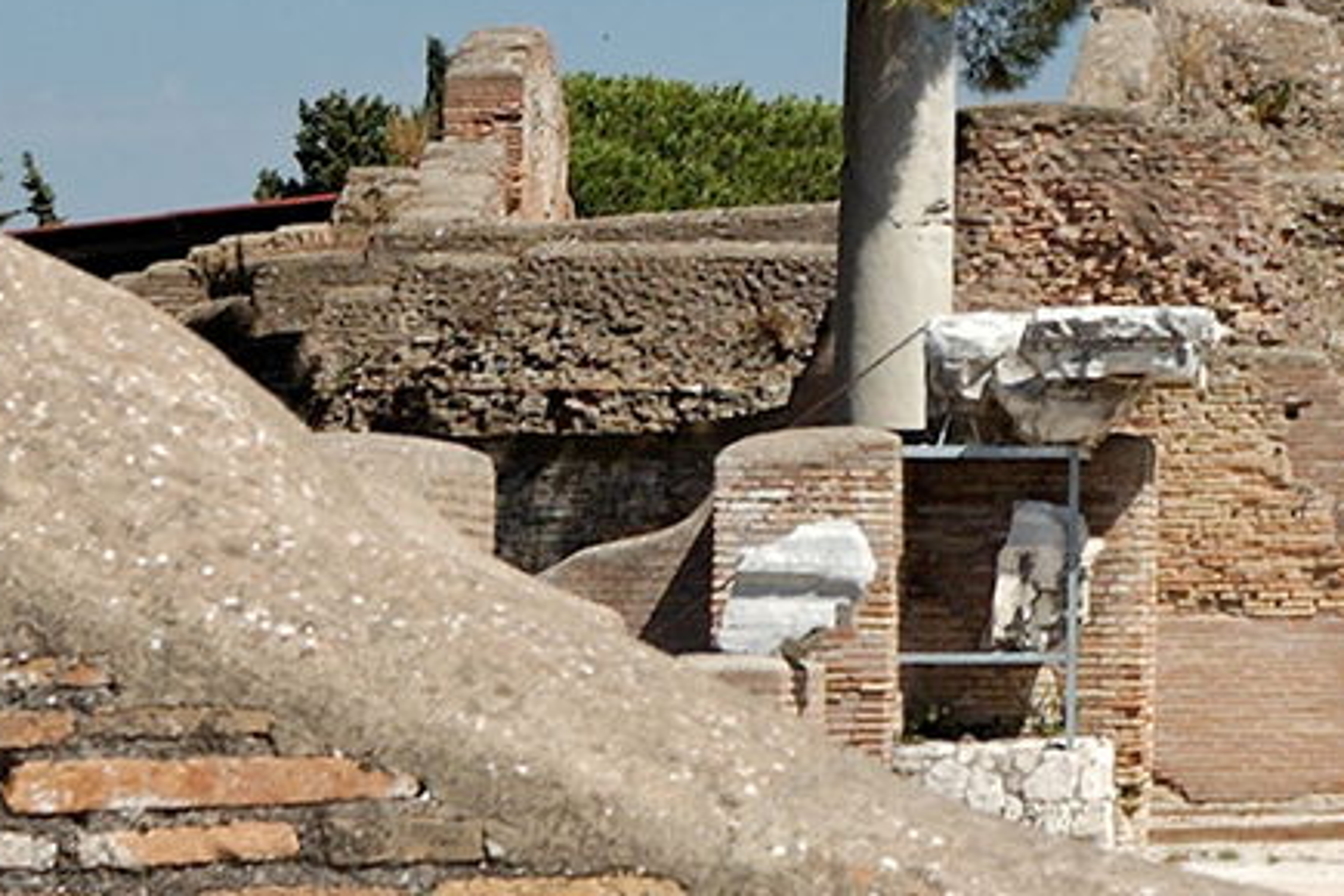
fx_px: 7660
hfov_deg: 9.3
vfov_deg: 6.7
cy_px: -167
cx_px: 2771
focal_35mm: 205
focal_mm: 31
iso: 200
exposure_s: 1/160
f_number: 8
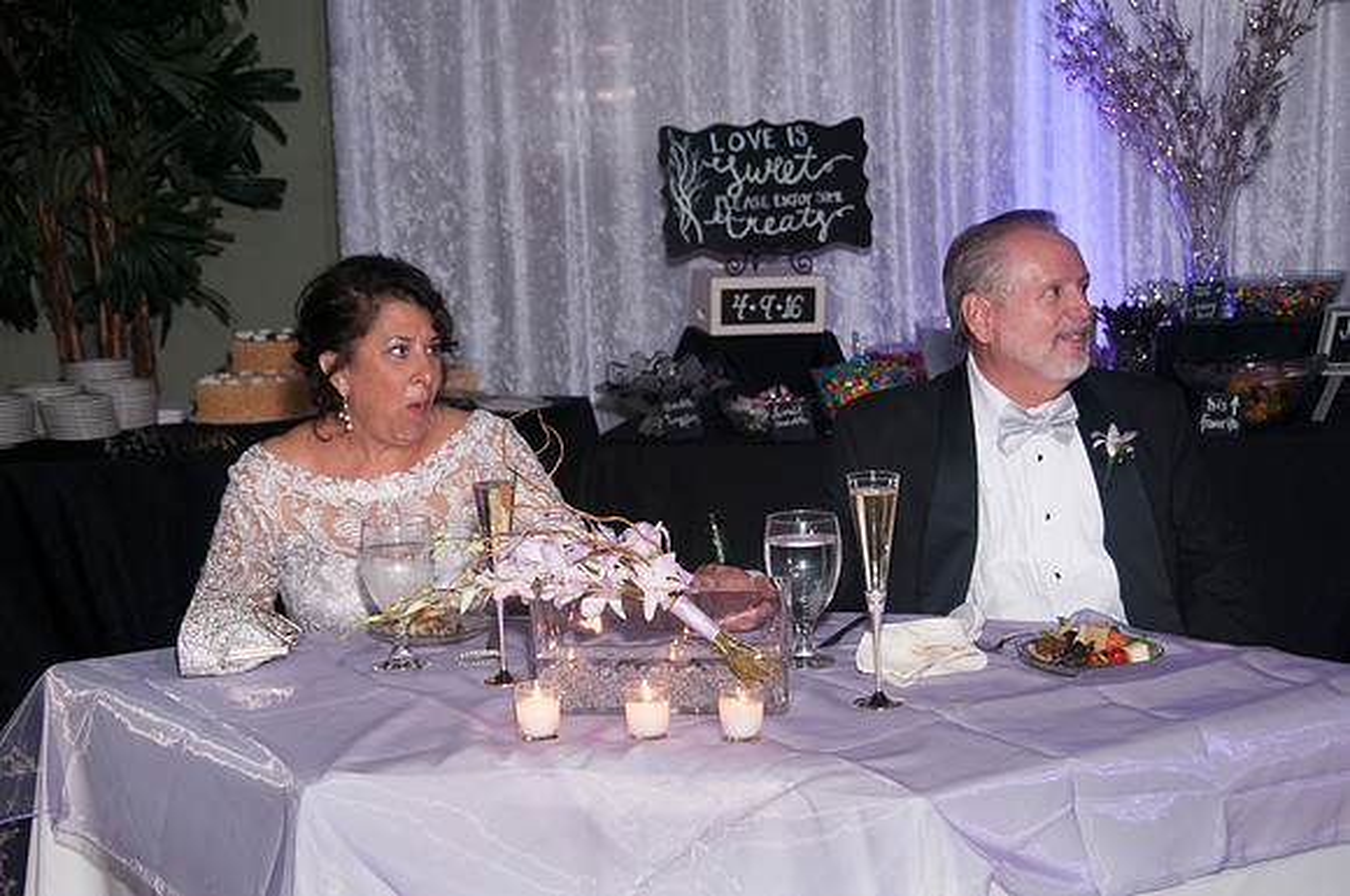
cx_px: 675
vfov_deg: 22.6
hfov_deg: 33.4
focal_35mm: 60
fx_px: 2247
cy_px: 448
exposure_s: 1/30
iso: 400
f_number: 5.6
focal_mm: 40
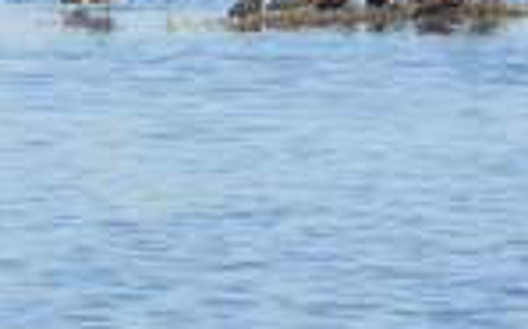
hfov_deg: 2.8
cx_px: -32
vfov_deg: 1.8
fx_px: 10745
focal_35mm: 747
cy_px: 41
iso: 160
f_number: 13
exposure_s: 1/200
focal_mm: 130
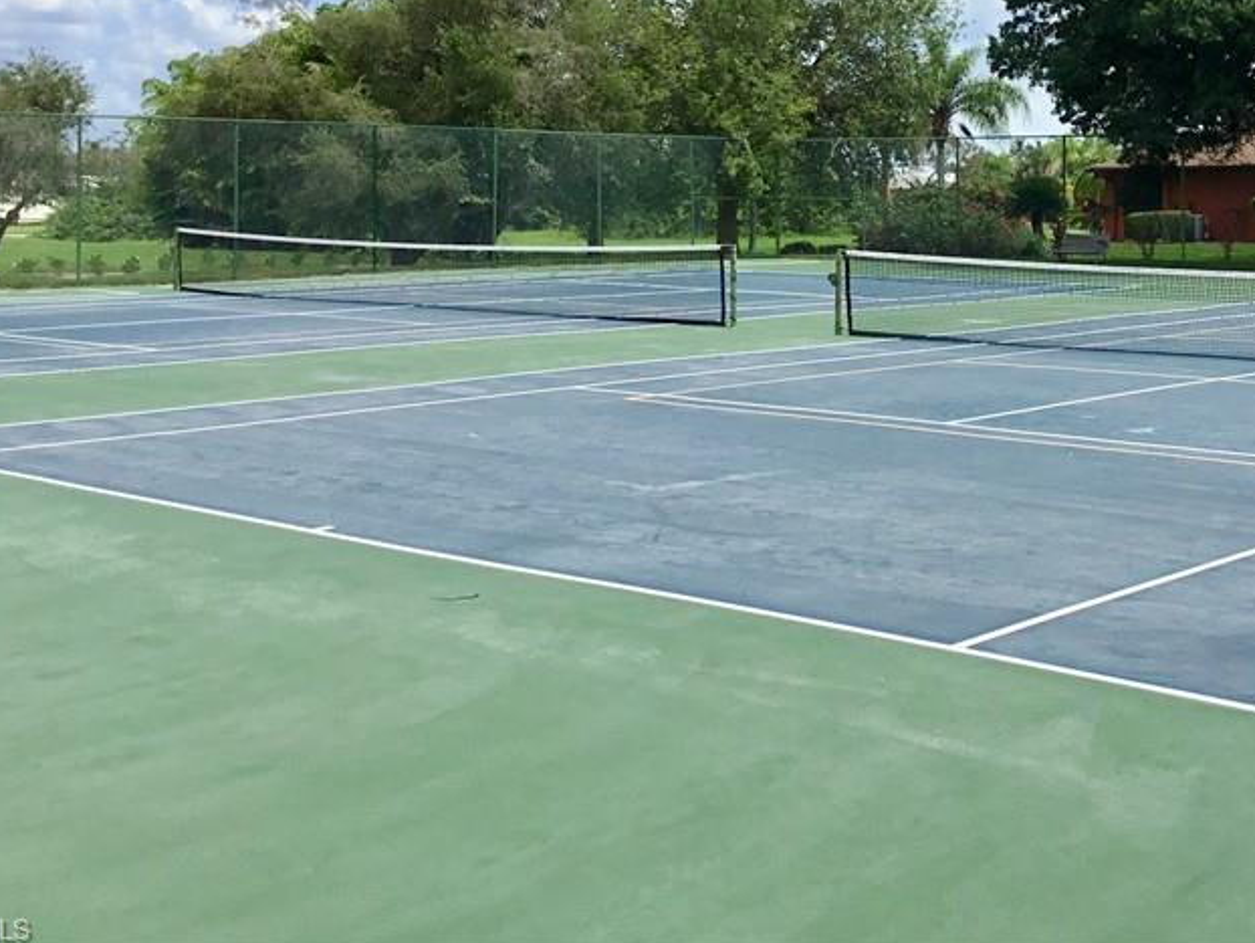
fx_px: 1850
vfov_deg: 27.9
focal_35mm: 51
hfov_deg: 36.7
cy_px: 174
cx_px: 914
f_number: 2.4
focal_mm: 3.3
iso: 25
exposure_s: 1/1894
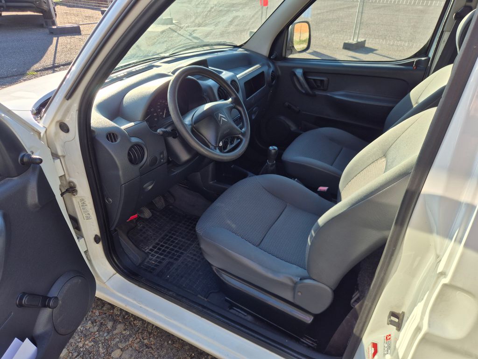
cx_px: 239
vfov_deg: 58.9
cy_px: 180
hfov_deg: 73.9
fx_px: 318
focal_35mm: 23
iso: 25
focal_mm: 5.4
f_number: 1.8
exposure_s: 1/407
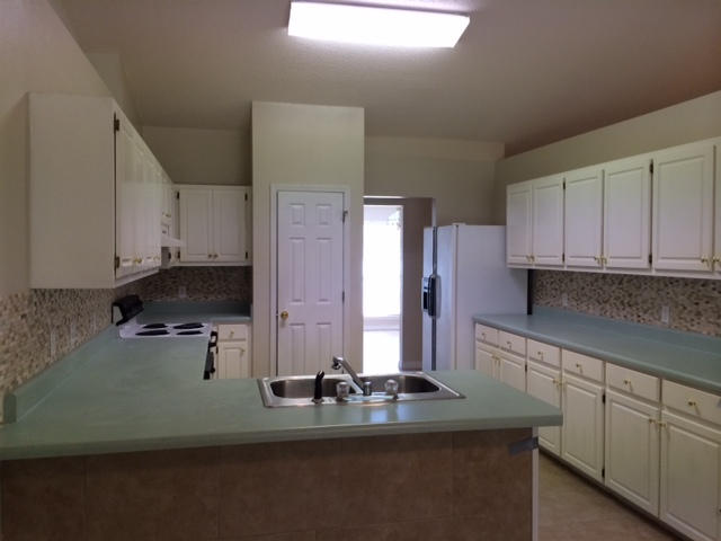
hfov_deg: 60.0
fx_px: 625
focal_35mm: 30
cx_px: 360
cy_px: 270
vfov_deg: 46.8
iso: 50
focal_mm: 4.12
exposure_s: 1/30
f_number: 2.2
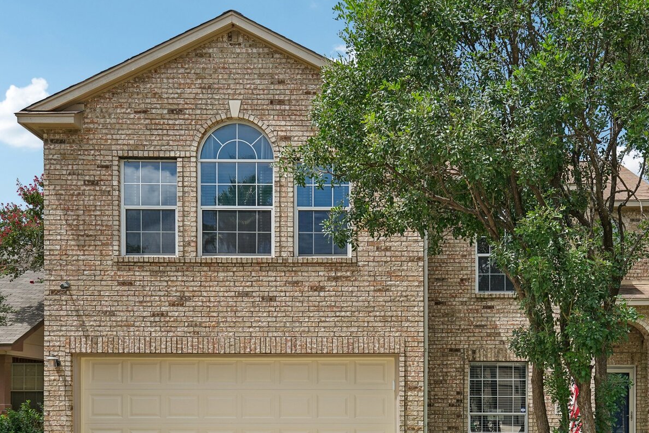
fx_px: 739
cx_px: 426
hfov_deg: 46.8
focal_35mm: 41
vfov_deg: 32.3
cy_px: 290
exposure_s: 1/320
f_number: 8
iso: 200
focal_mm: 30
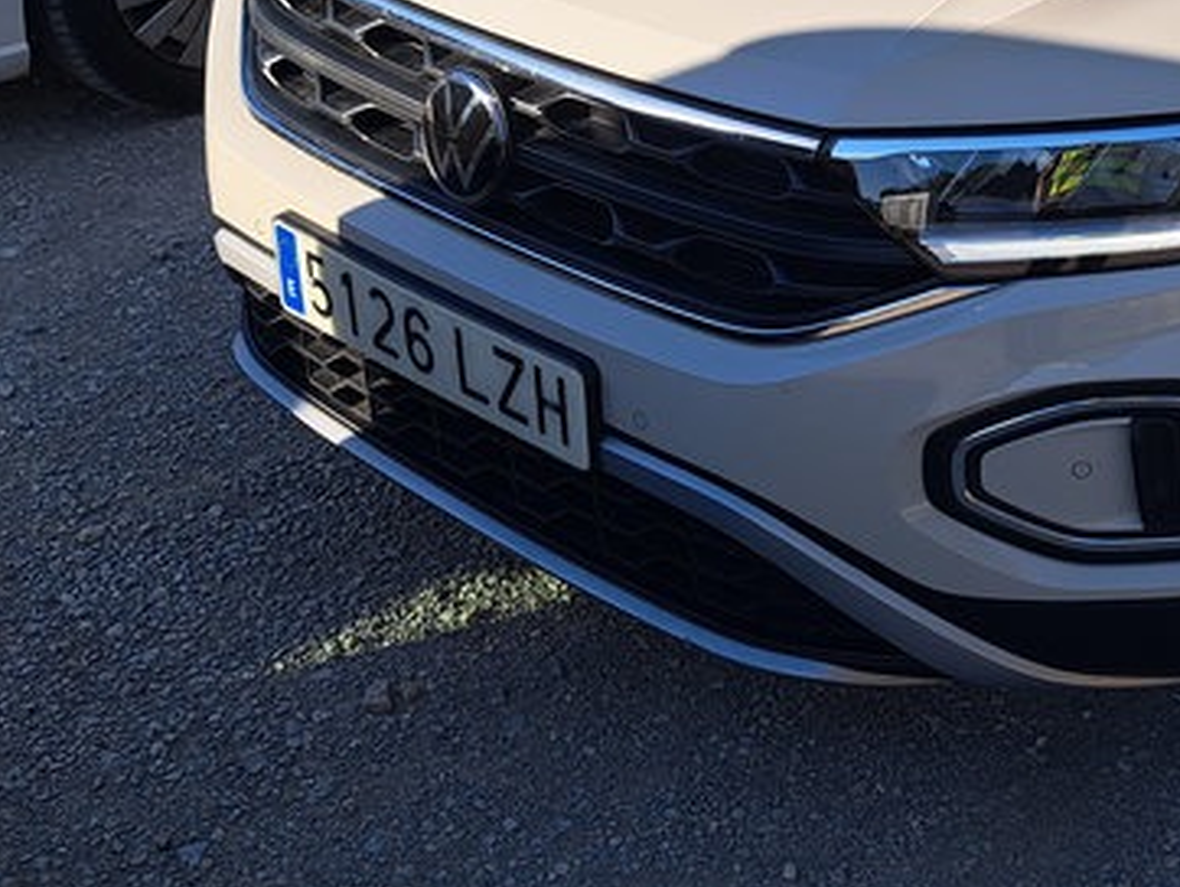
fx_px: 1808
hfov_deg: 34.4
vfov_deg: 26.3
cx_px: 1037
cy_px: 23
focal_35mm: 53
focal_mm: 5.23
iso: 50
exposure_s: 1/916
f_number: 1.8
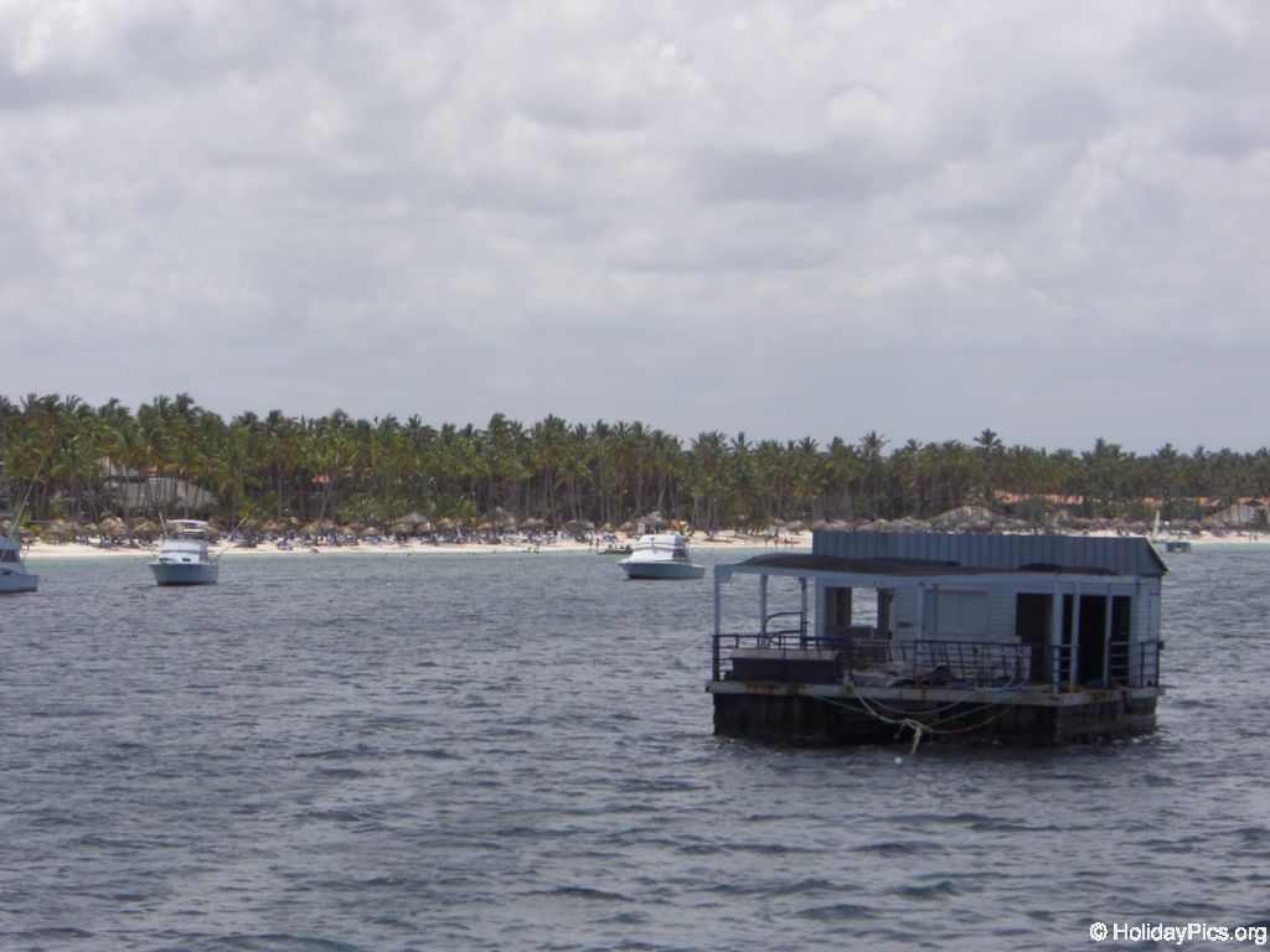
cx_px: 635
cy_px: 476
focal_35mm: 114
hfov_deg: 17.3
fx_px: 4182
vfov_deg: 13.0
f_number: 5.2
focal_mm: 18.6
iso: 64
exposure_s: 1/640
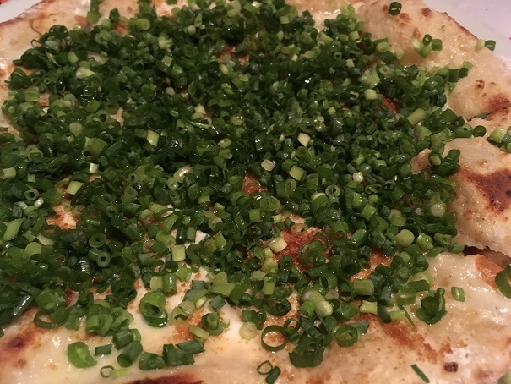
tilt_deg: -51.9
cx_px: 256
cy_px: 192
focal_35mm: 29
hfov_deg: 61.6
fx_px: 428
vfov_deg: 48.2
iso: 500
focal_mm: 4.15
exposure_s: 1/15
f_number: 2.2
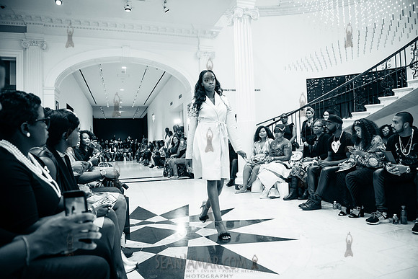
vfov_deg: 53.2
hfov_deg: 73.7
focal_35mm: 24
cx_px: 209
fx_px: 279
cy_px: 140
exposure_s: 1/200
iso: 4000
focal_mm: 24
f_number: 3.5
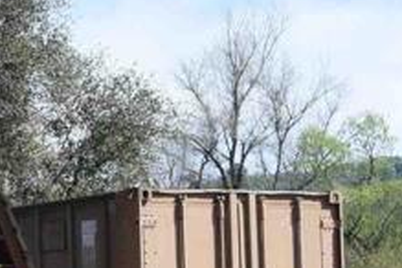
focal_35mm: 189
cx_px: -266
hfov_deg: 10.4
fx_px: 2114
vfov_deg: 7.2
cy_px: 274
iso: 320
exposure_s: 1/500
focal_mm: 27
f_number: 8
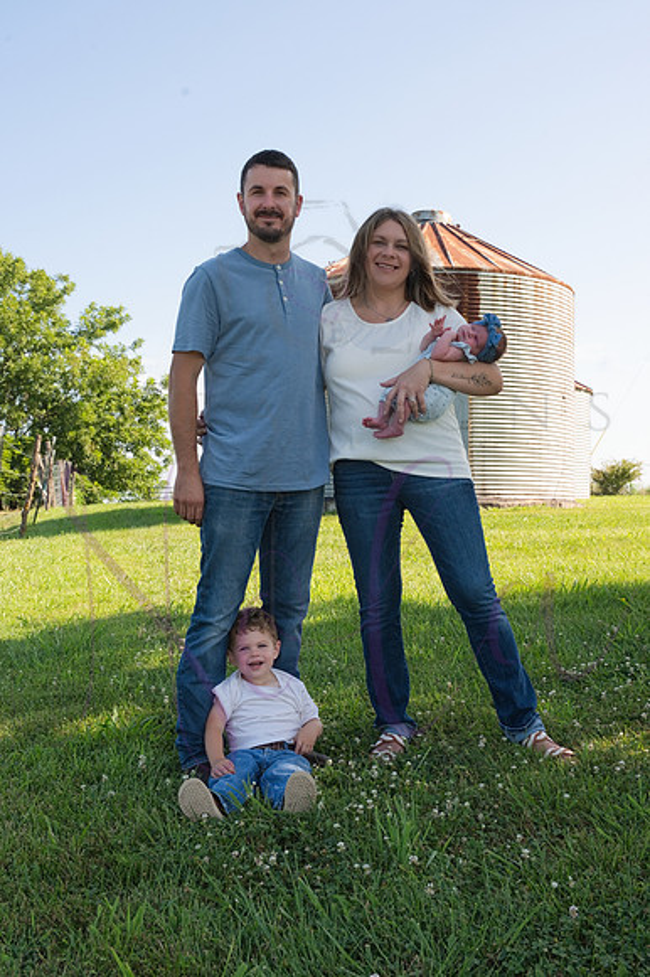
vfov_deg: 50.7
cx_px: 325
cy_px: 488
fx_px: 1030
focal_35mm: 38
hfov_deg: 35.0
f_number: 9
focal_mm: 38
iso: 400
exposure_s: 1/320
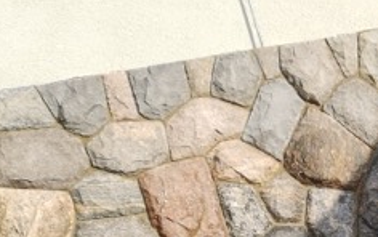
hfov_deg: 20.1
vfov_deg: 12.5
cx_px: 453
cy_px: 412
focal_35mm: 97
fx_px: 1000
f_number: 1.8
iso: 50
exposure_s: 1/1284
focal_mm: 5.58
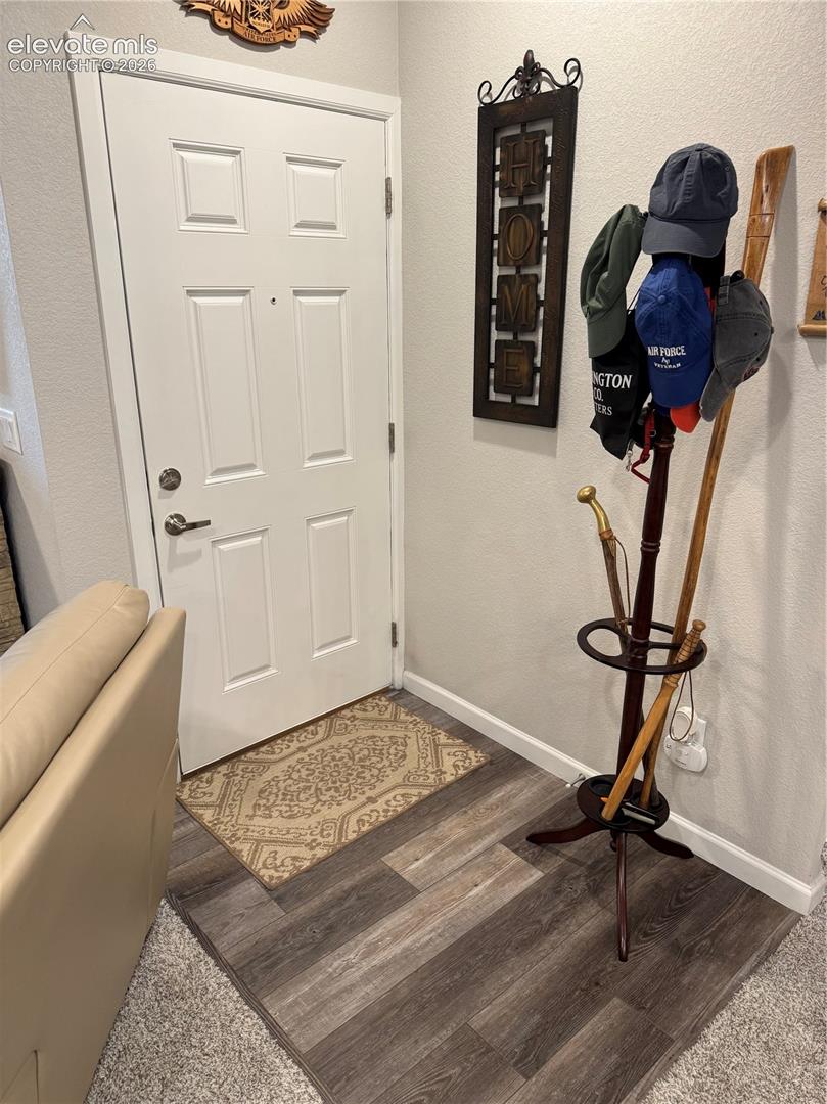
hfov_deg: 56.8
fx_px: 765
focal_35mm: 24
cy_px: 552
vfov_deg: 71.6
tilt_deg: -19.5
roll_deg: +0.8
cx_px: 414
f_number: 1.78
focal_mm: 6.76
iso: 160
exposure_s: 1/60
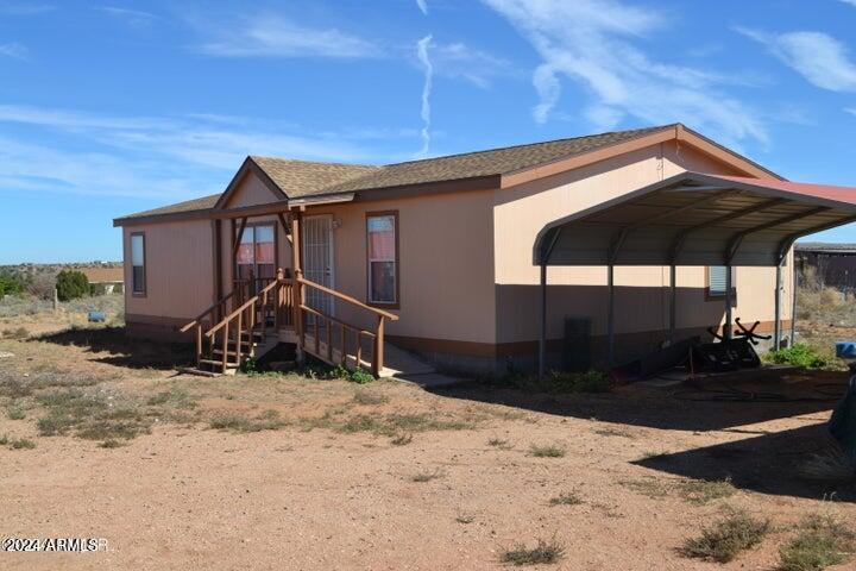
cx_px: 428
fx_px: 927
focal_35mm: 39
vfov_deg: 34.2
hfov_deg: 49.6
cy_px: 286
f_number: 8
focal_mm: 26
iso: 100
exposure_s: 1/250
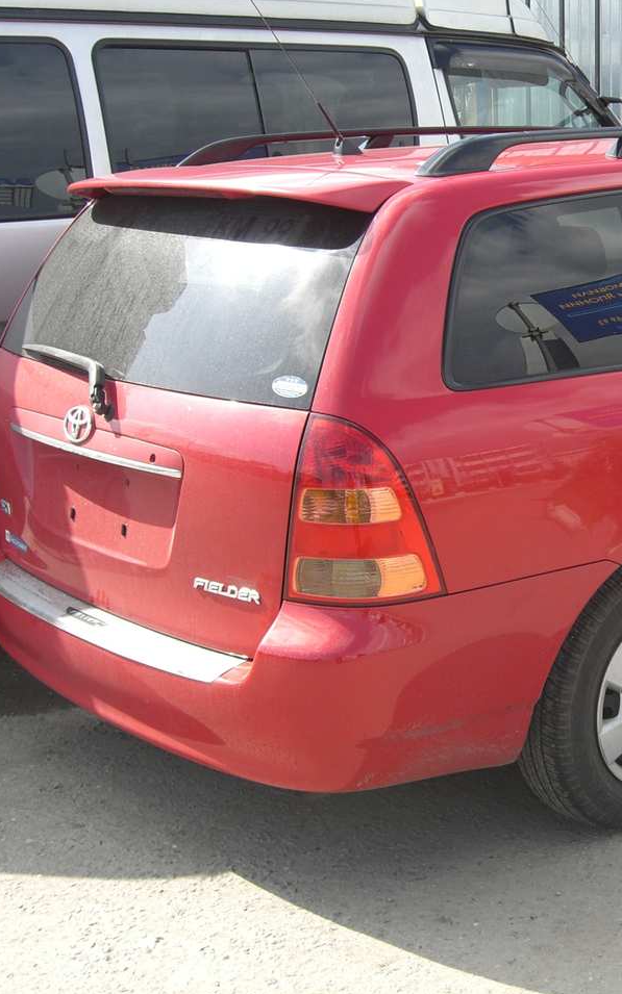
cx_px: 605
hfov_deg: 23.1
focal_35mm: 54
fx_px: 1464
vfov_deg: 37.5
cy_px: 498
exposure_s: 1/320
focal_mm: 7.9
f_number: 4
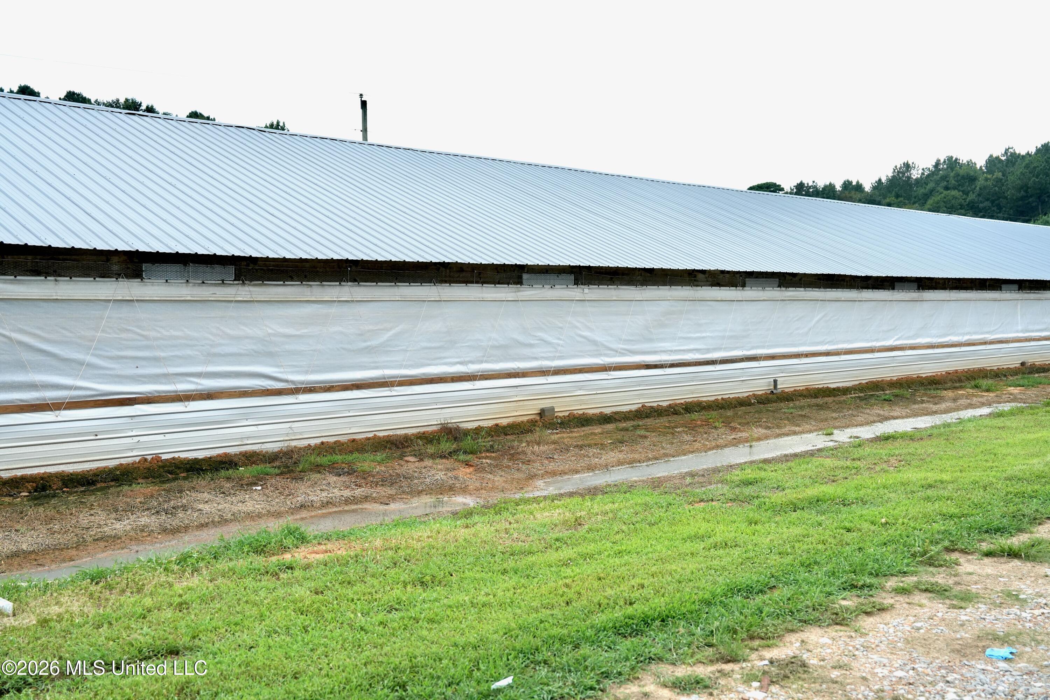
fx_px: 1079
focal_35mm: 37
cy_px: 350
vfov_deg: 35.9
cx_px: 525
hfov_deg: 51.9
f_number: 4
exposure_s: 1/6400
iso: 1250
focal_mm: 37
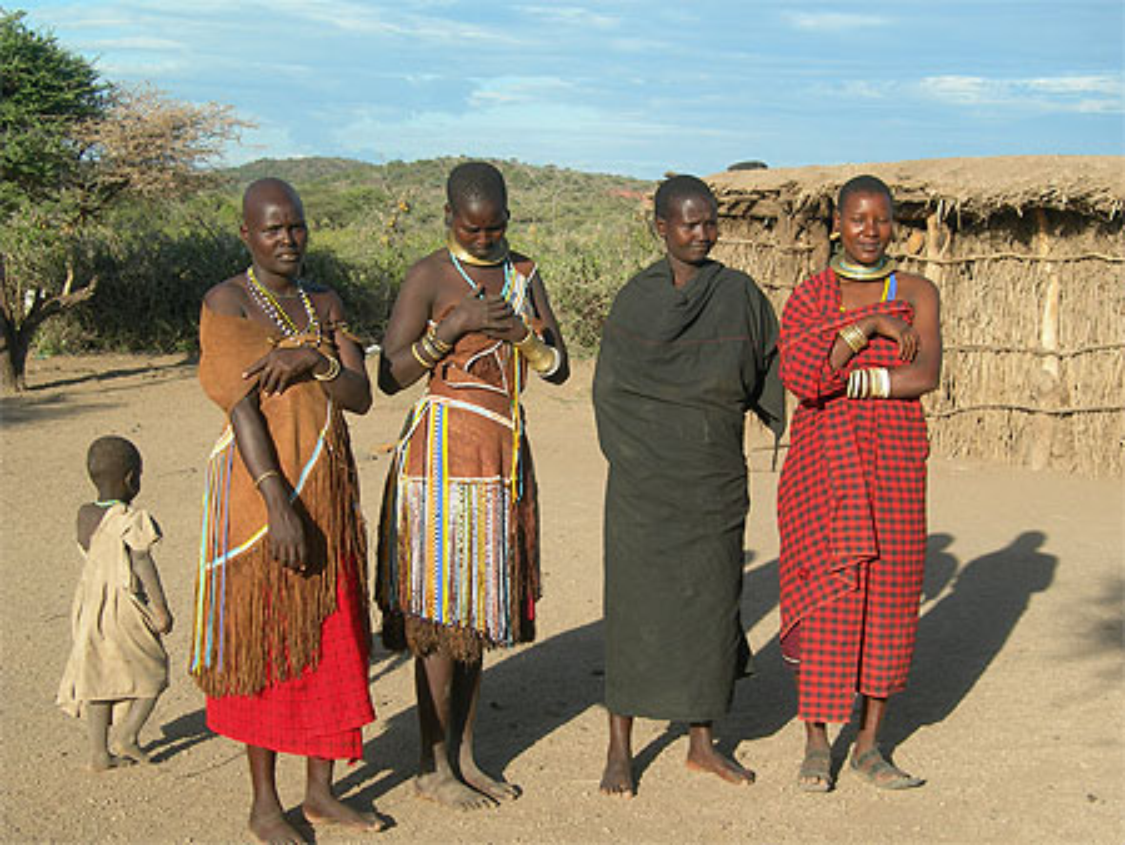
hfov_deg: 31.7
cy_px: 422
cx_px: 562
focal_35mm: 61
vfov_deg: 24.0
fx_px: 1984
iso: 50
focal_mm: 12.7
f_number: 5.9
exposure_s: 1/200
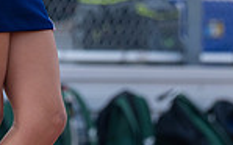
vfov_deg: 1.8
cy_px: -104
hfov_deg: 3.0
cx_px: -23
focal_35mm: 712
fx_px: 4519
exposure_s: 1/1250
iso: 250
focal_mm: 147
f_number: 2.8
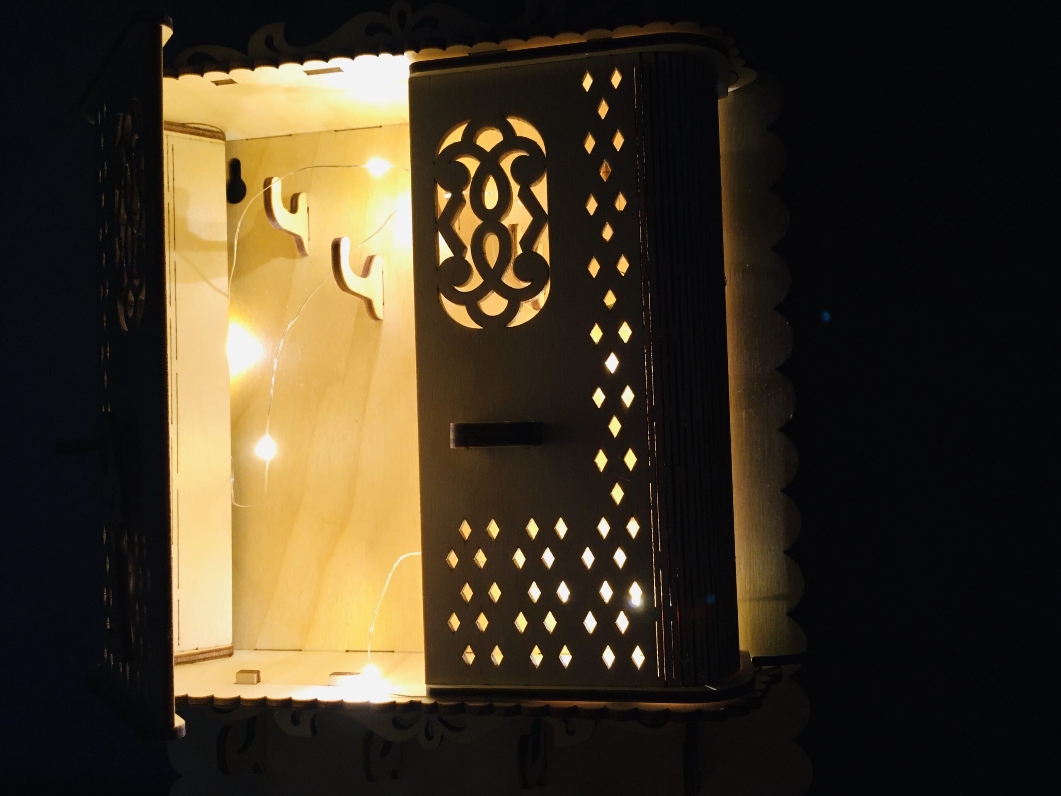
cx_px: 530
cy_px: 398
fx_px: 889
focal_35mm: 29
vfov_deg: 48.2
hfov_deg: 61.7
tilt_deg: -9.5
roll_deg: +3.5
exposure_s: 1/33
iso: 125
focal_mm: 4.15
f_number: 2.2
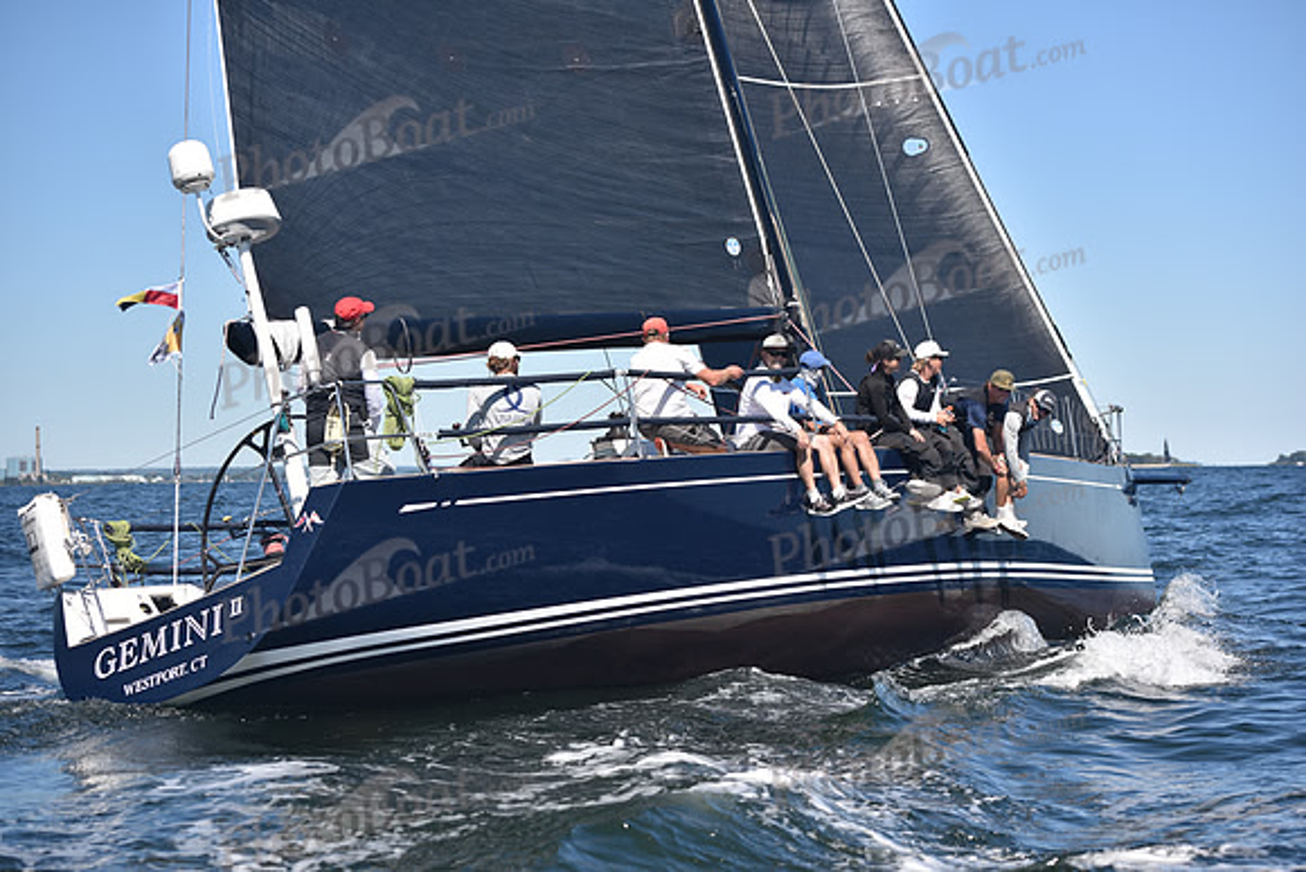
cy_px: 436
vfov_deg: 19.5
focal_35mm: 70
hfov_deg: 28.8
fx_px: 2540
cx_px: 653
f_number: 4.5
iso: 200
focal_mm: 70
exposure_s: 1/800
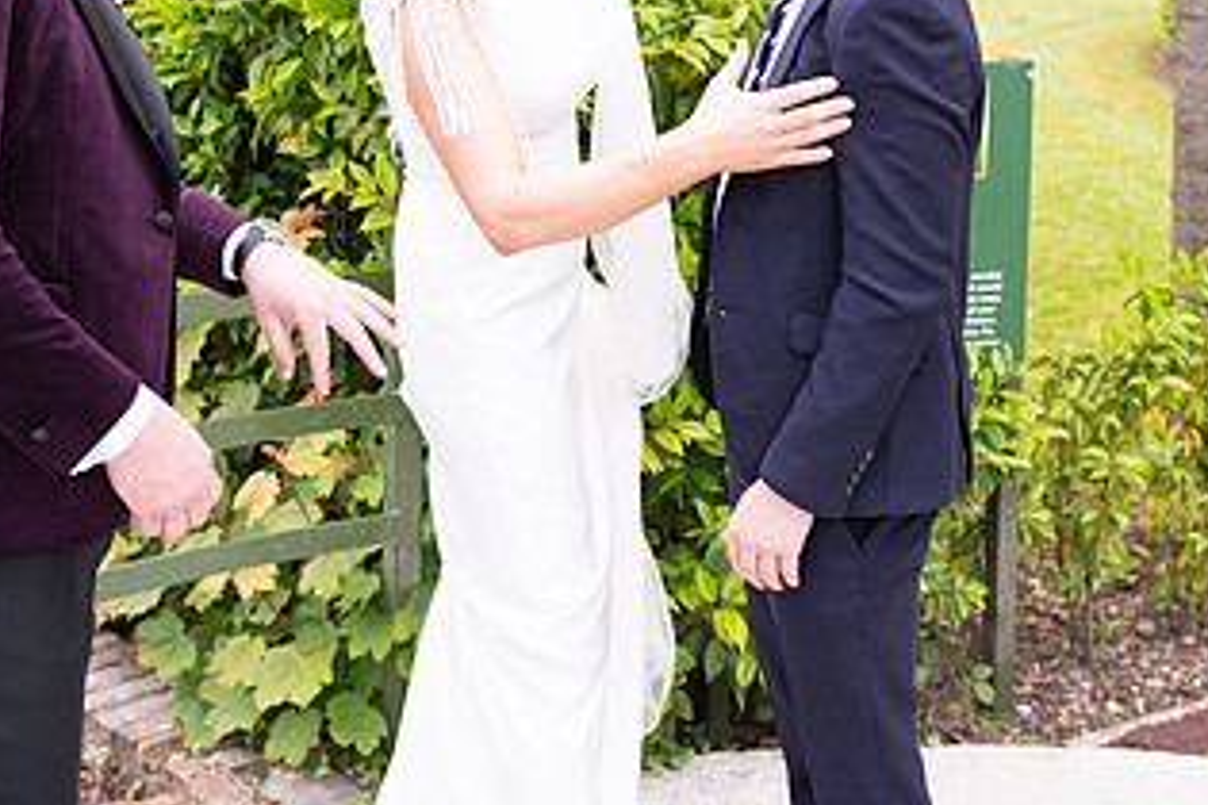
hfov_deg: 33.9
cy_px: 140
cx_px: 579
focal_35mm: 59
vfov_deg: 22.6
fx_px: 1980
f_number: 3.5
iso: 250
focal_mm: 32
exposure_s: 1/1000
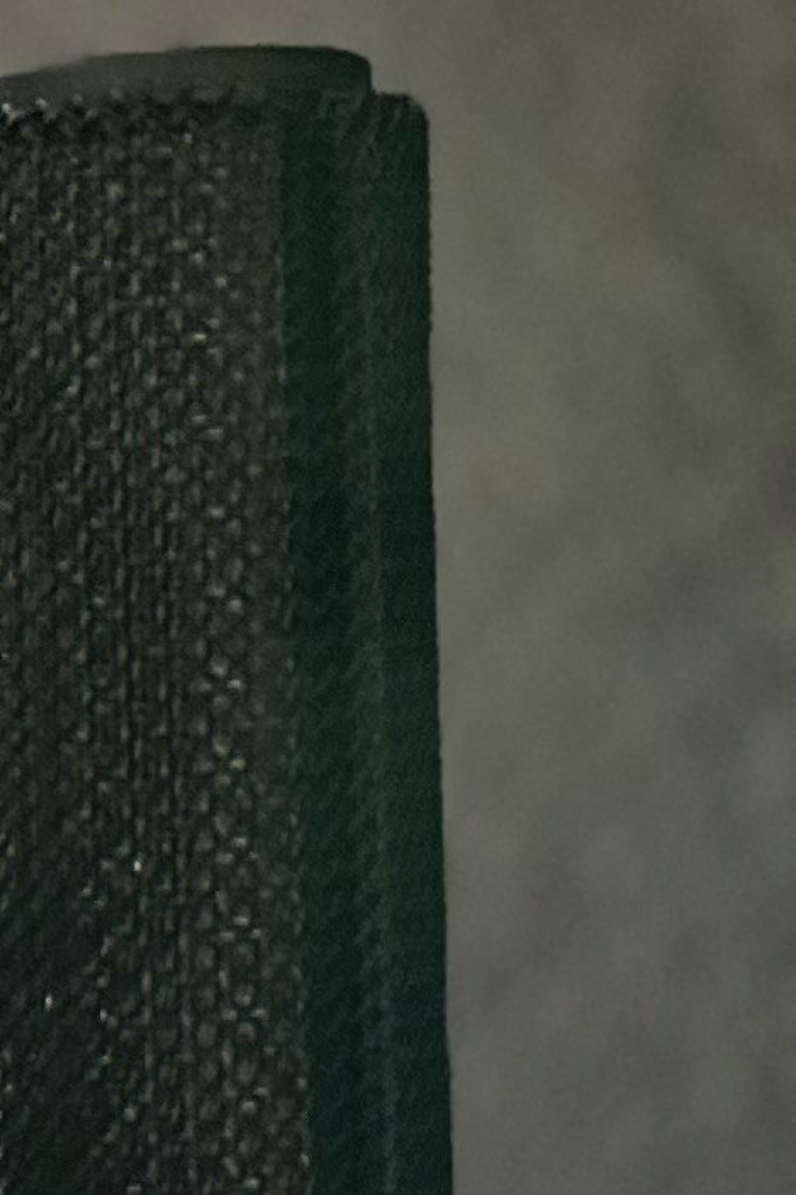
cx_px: -704
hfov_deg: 9.1
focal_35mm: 143
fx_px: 4745
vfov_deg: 14.2
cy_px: 1013
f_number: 1.78
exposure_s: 1/30
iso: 1600
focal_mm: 6.86
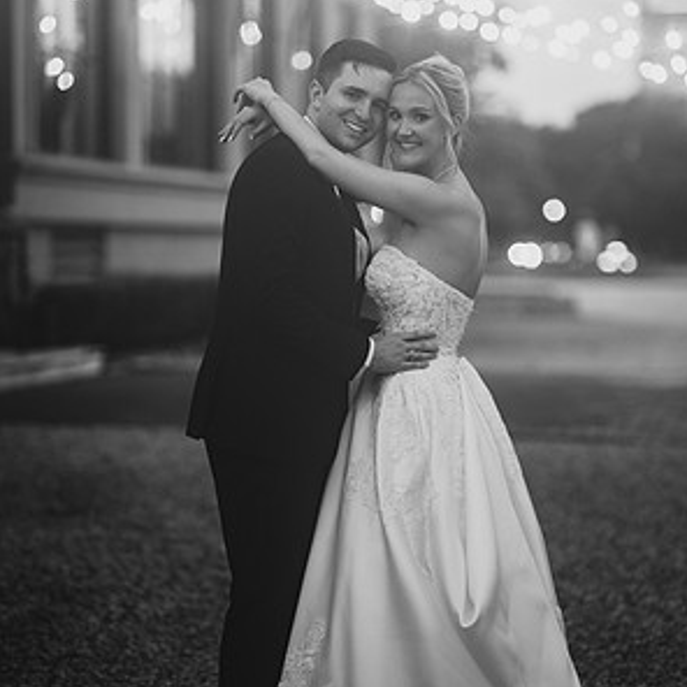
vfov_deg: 15.8
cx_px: 344
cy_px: 364
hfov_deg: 15.8
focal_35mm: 110
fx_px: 2470
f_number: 1.8
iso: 500
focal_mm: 85
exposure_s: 1/80
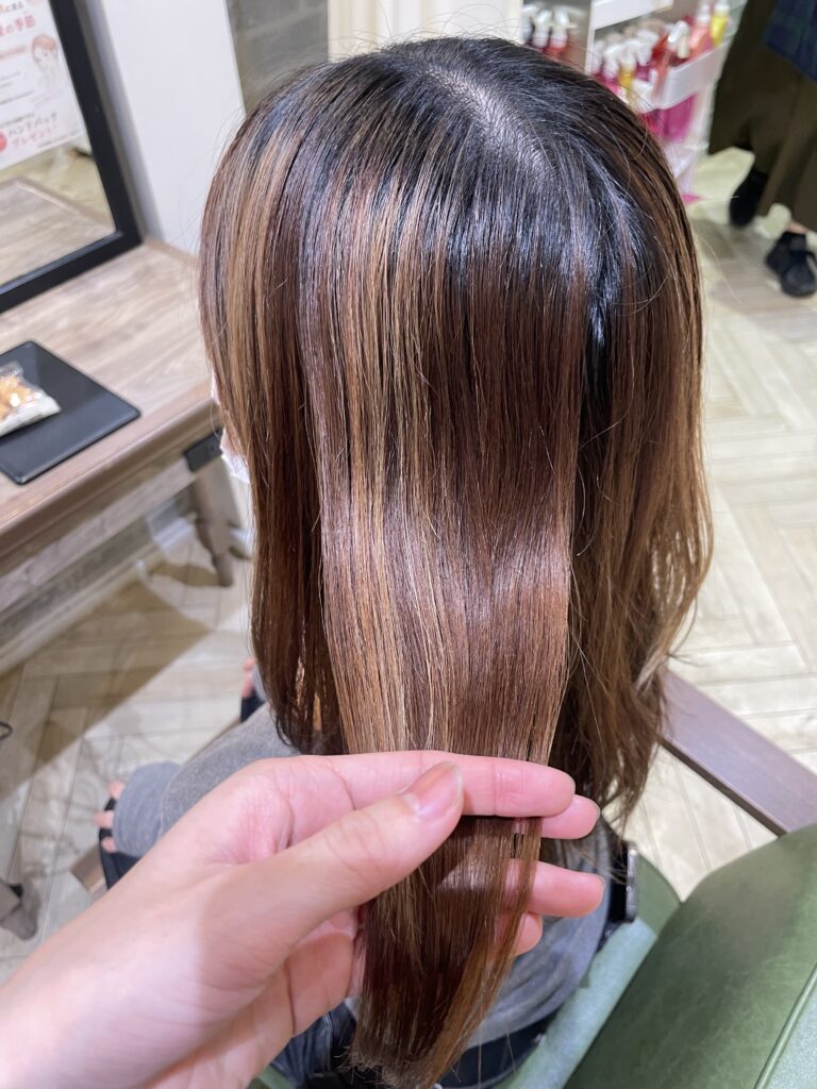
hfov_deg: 53.1
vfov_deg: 67.3
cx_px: 408
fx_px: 818
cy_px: 544
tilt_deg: -45.7
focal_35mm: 26
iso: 125
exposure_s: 1/50
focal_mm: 4.2
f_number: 1.6
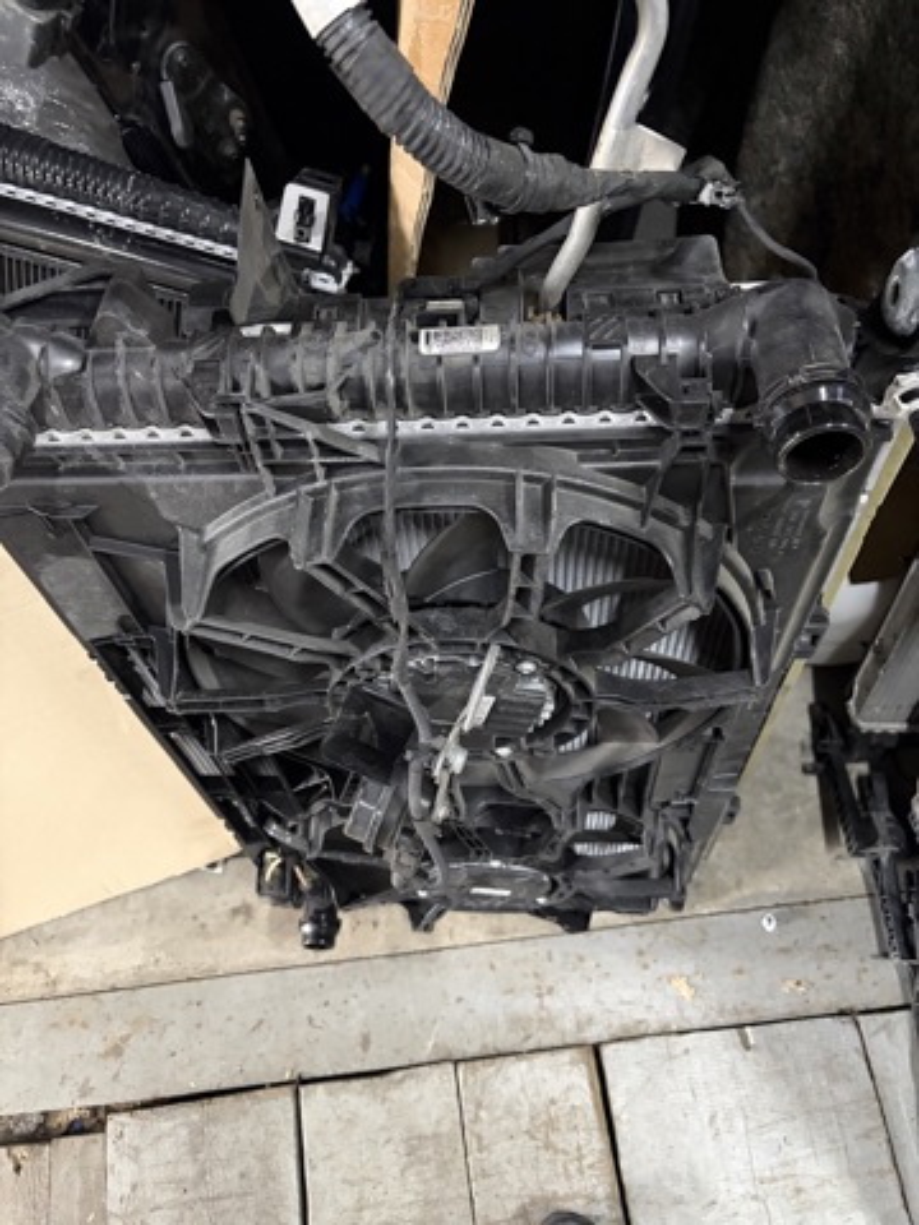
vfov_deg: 67.3
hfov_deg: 53.1
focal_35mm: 26
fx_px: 920
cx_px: 460
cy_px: 612
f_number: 1.6
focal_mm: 5.96
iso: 640
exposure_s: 1/30
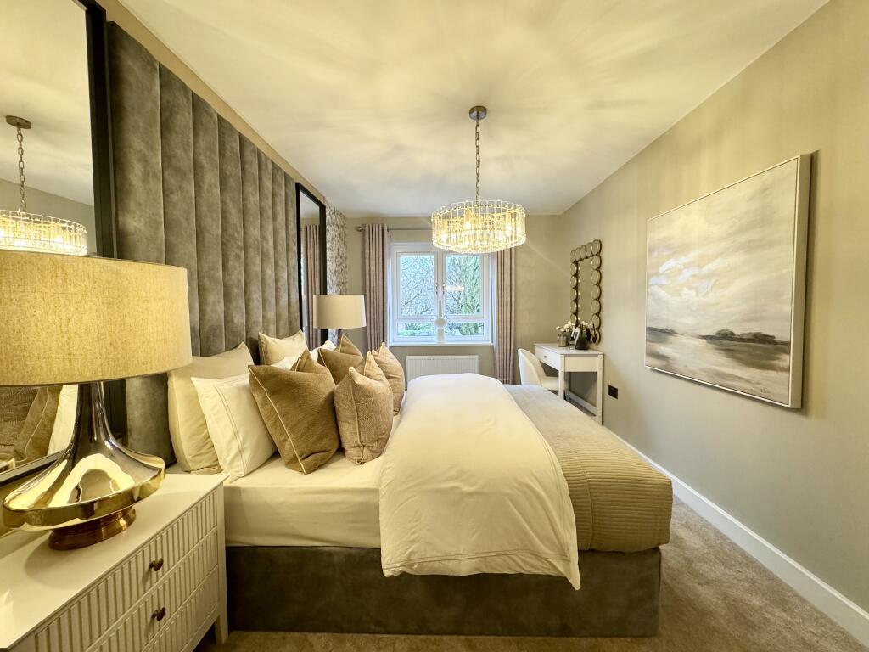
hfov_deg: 102.1
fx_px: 351
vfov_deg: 85.7
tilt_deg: -3.2
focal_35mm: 14
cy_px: 326
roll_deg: +0.2
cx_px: 434
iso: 320
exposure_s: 1/100
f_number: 2.2
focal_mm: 2.22
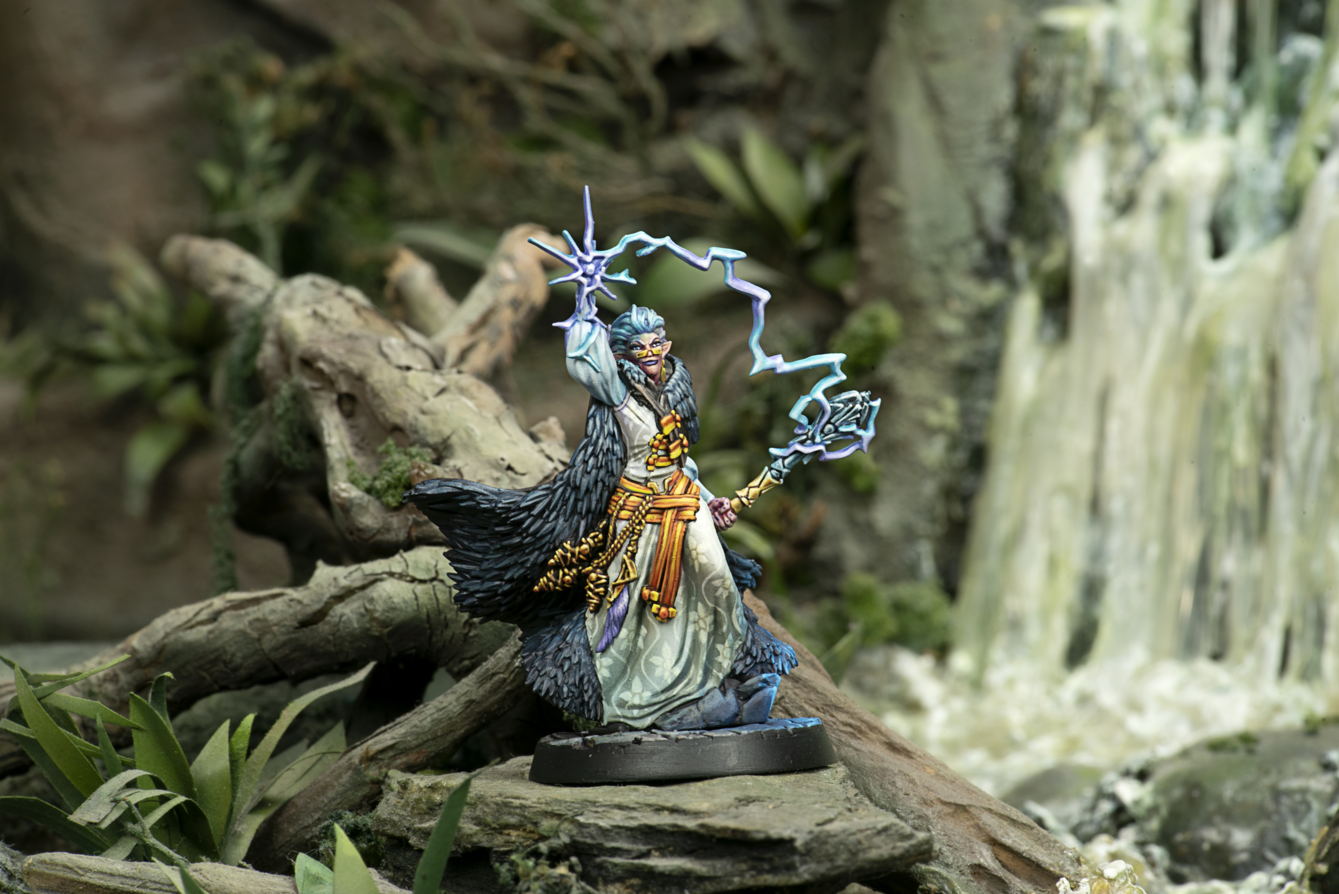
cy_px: 447
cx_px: 670
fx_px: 3907
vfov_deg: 13.1
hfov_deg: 19.4
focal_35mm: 105
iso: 250
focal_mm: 105
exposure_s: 1/3
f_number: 22
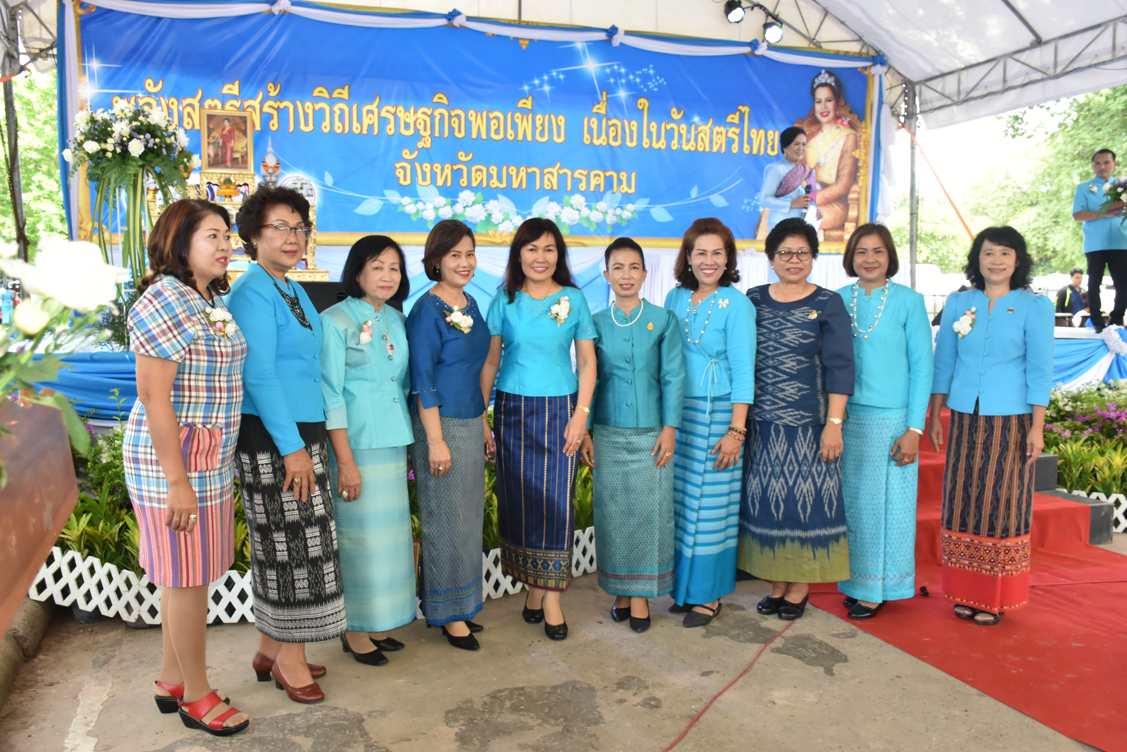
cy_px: 376
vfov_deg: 40.0
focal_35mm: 33
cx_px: 564
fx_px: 1033
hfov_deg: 57.2
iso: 640
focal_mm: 22
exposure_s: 1/125
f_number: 5.6
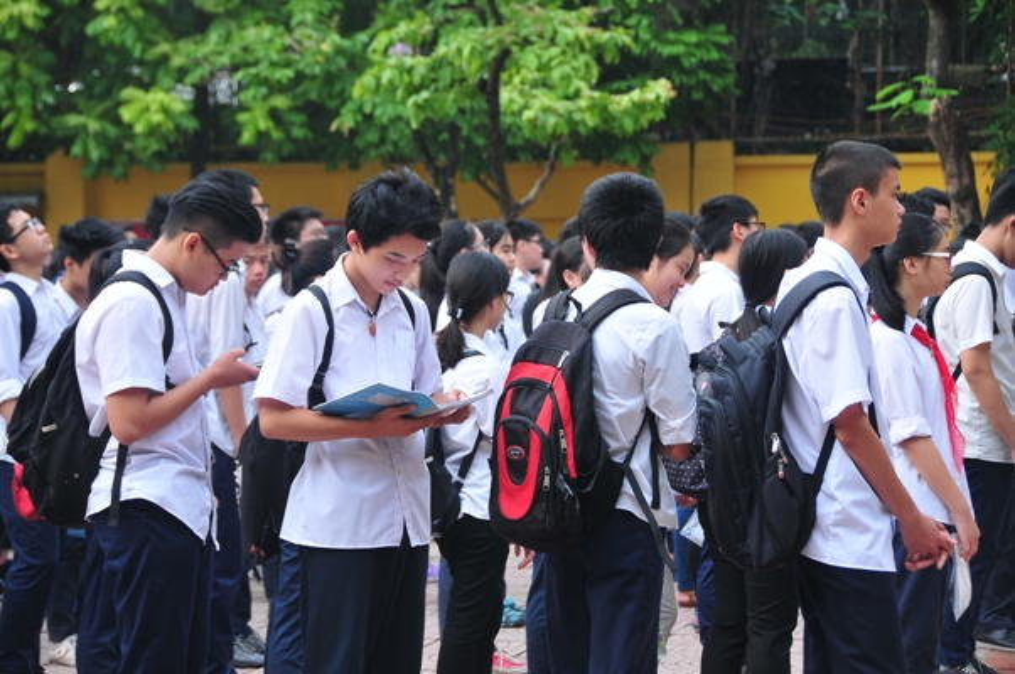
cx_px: 508
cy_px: 337
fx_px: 2957
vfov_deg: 13.0
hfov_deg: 19.5
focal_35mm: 105
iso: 200
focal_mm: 70
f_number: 5
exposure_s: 1/160
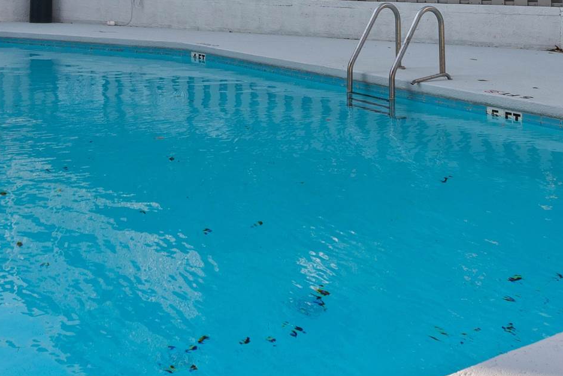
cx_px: 157
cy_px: -49
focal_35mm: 49
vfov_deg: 25.3
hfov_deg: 39.5
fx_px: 766
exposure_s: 1/160
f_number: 6.3
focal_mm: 10
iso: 100
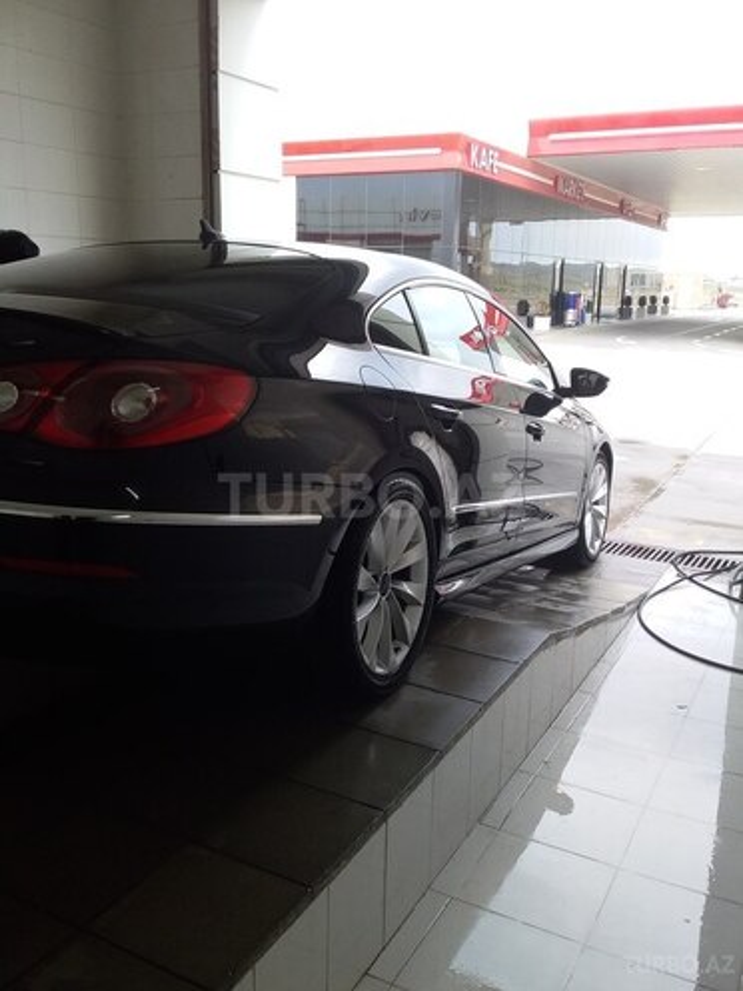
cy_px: 496
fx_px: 887
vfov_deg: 58.4
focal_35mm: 31
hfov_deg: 45.4
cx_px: 372
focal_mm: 3.3
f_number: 2.2
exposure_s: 1/50
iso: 40
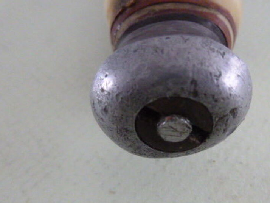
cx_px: 160
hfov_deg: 52.3
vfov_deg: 40.3
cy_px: 132
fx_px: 273
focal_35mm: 35
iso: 800
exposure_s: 1/50
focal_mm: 4.5
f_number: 3.1
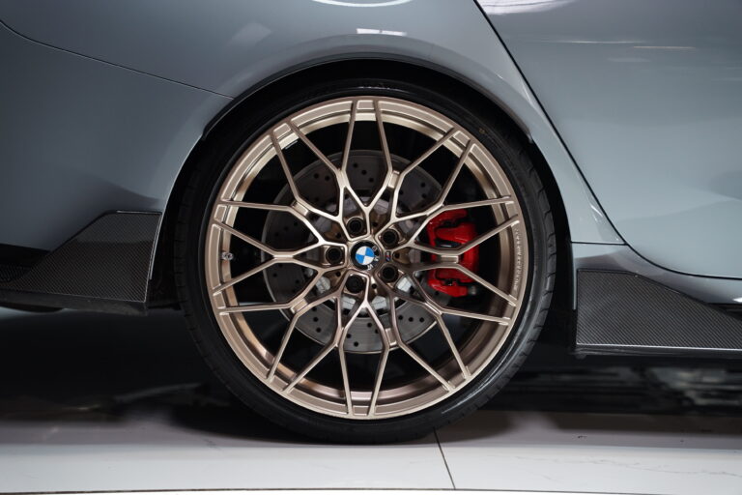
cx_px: 371
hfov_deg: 28.8
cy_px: 248
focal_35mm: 70
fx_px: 1443
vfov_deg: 19.5
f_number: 2.8
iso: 800
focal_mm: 70
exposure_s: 1/80
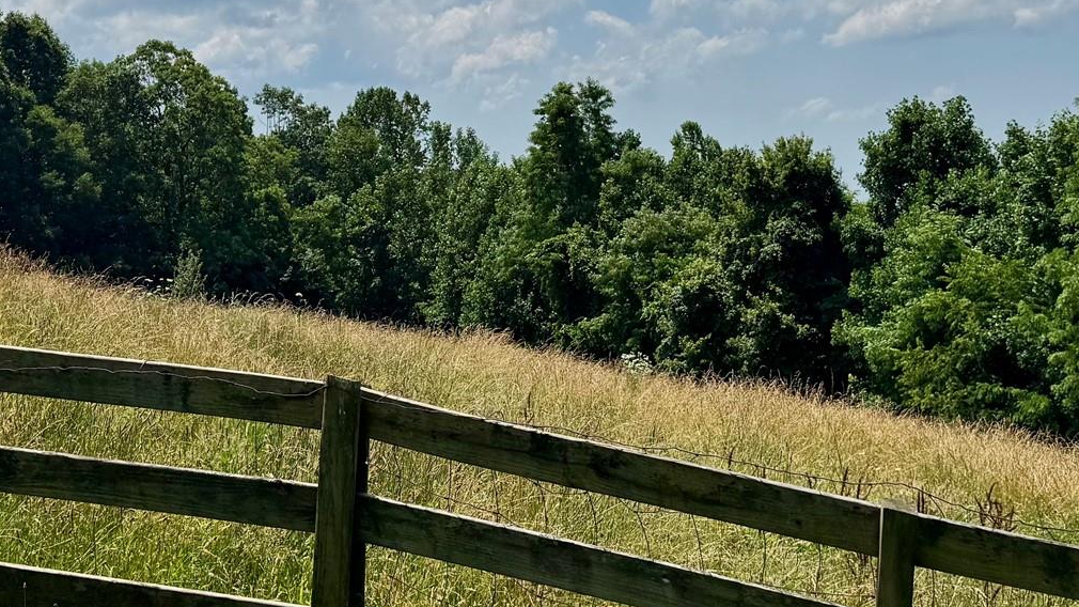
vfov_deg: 22.2
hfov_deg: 39.1
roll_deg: -0.3
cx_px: 489
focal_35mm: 53
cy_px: 93
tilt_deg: +2.8
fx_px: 1516
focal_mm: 6.76
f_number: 1.78
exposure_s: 1/12346
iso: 80
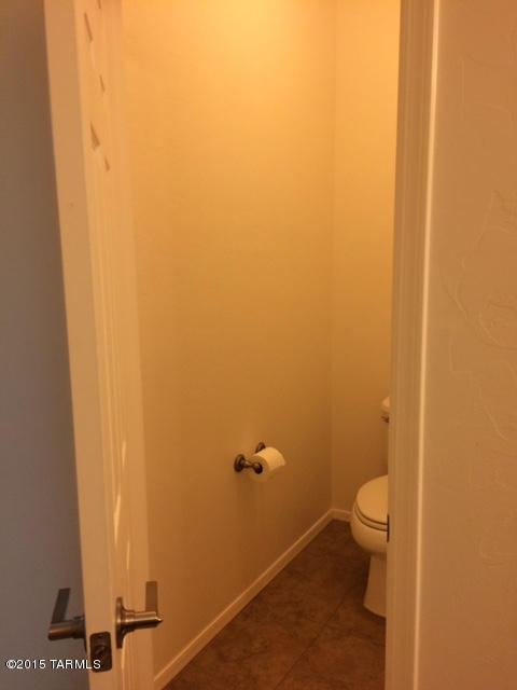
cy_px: 345
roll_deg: +1.3
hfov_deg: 48.2
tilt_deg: -10.6
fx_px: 577
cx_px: 258
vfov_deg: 61.7
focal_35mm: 29
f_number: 2.2
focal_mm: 4.15
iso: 125
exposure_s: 1/30
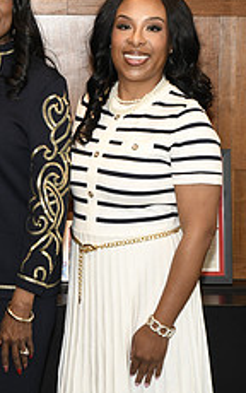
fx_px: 1264
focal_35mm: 118
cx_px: 17
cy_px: 120
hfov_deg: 11.0
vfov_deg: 17.6
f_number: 8
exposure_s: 1/60
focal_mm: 46
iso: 1600
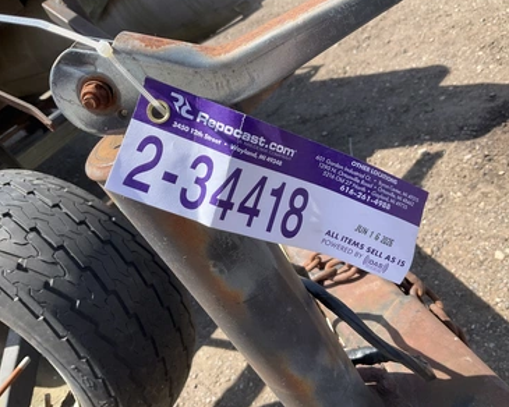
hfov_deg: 57.1
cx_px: 276
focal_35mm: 31
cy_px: 199
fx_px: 467
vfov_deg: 47.1
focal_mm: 3
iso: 25
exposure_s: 1/759
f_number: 1.8
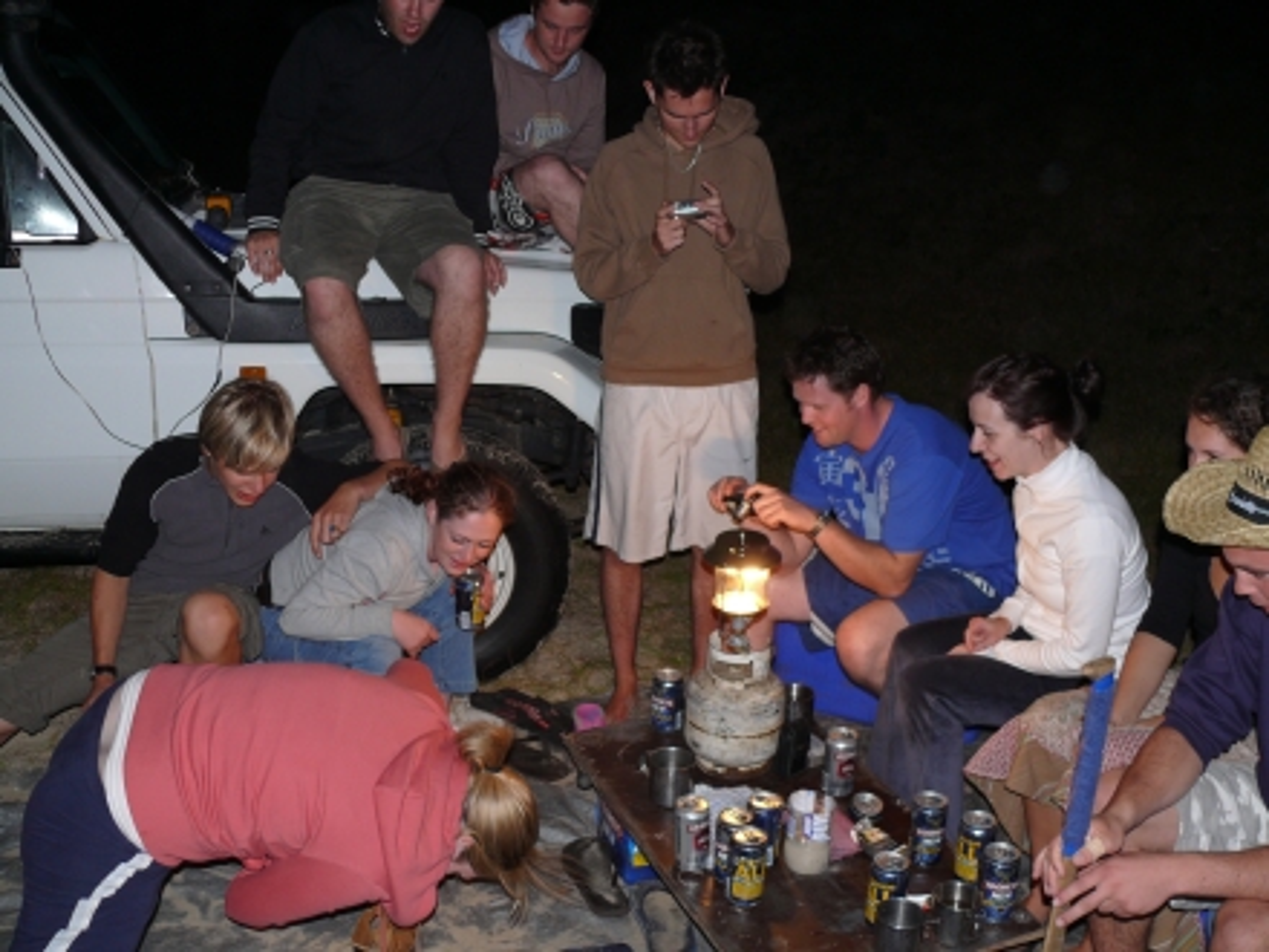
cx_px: 634
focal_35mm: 35
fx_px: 1283
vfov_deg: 40.7
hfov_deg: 52.6
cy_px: 476
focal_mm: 7.4
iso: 100
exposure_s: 1/30
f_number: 2.8
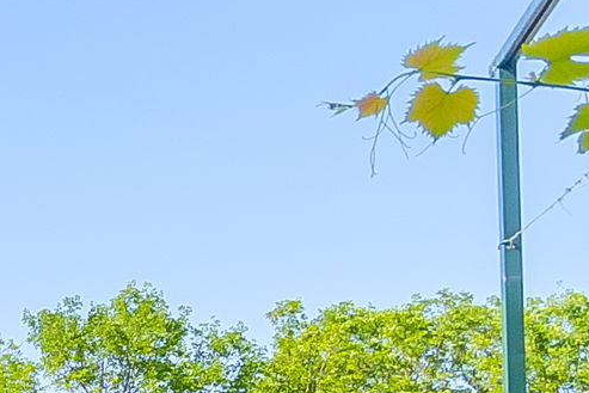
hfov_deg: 14.7
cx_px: -833
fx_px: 1391
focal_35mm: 85
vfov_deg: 14.8
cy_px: 605
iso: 100
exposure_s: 1/800
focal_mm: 10
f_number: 6.3
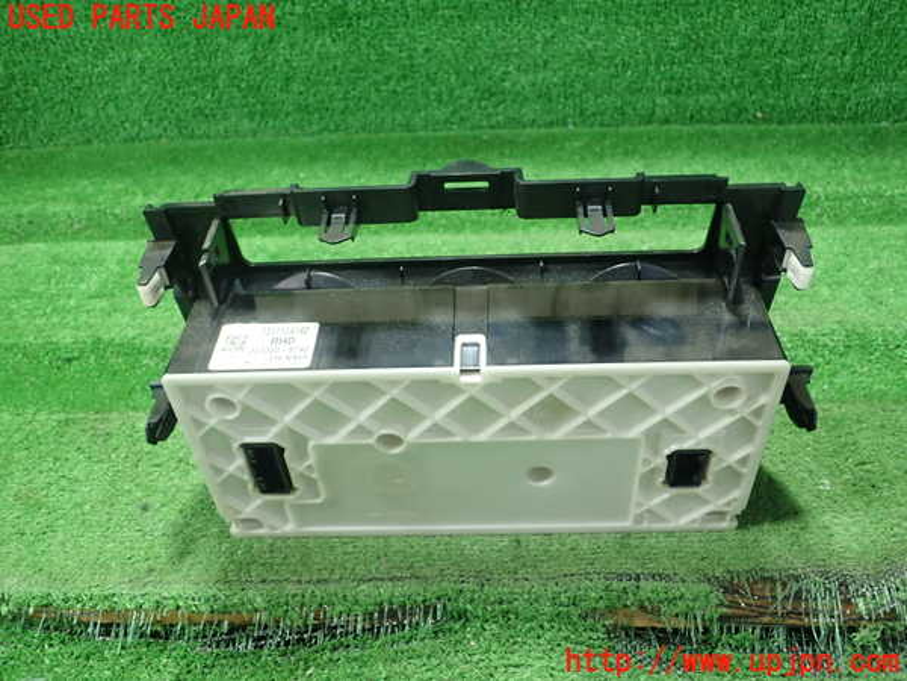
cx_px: 454
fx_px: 786
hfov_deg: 60.0
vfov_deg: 46.8
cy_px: 340
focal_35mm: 30
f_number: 2.3
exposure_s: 1/125
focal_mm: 5.5
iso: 640
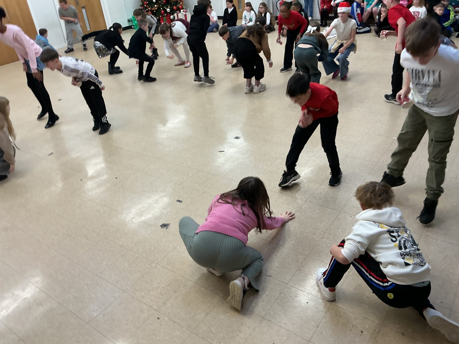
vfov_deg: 48.2
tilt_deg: -38.5
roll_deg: +0.1
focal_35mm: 29
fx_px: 385
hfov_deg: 61.7
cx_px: 230
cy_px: 172
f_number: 1.8
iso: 64
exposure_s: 1/50
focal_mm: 3
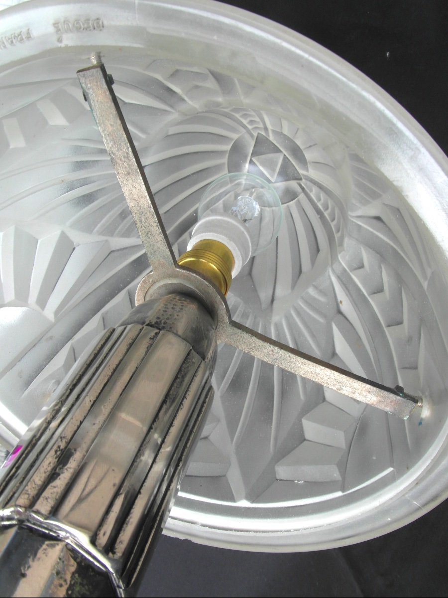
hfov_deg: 35.1
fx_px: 707
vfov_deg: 45.8
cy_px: 299
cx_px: 224
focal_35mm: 41
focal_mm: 6.8
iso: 80
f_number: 5.6
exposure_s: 1/30
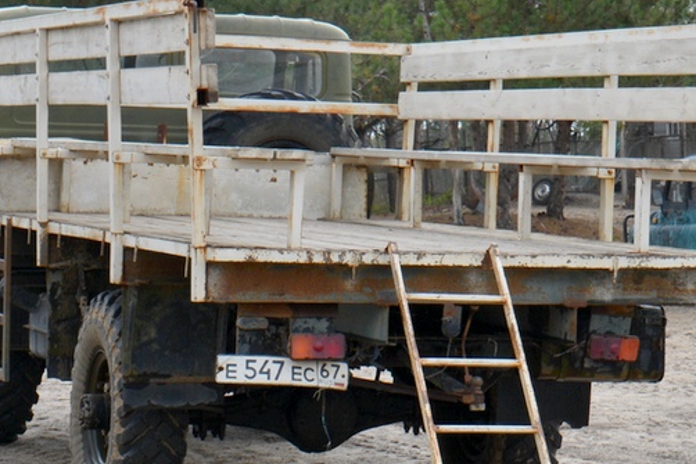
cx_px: 402
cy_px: 90
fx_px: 2495
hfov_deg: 15.9
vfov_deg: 10.6
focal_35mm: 129
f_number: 8
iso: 100
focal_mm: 32
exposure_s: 1/250
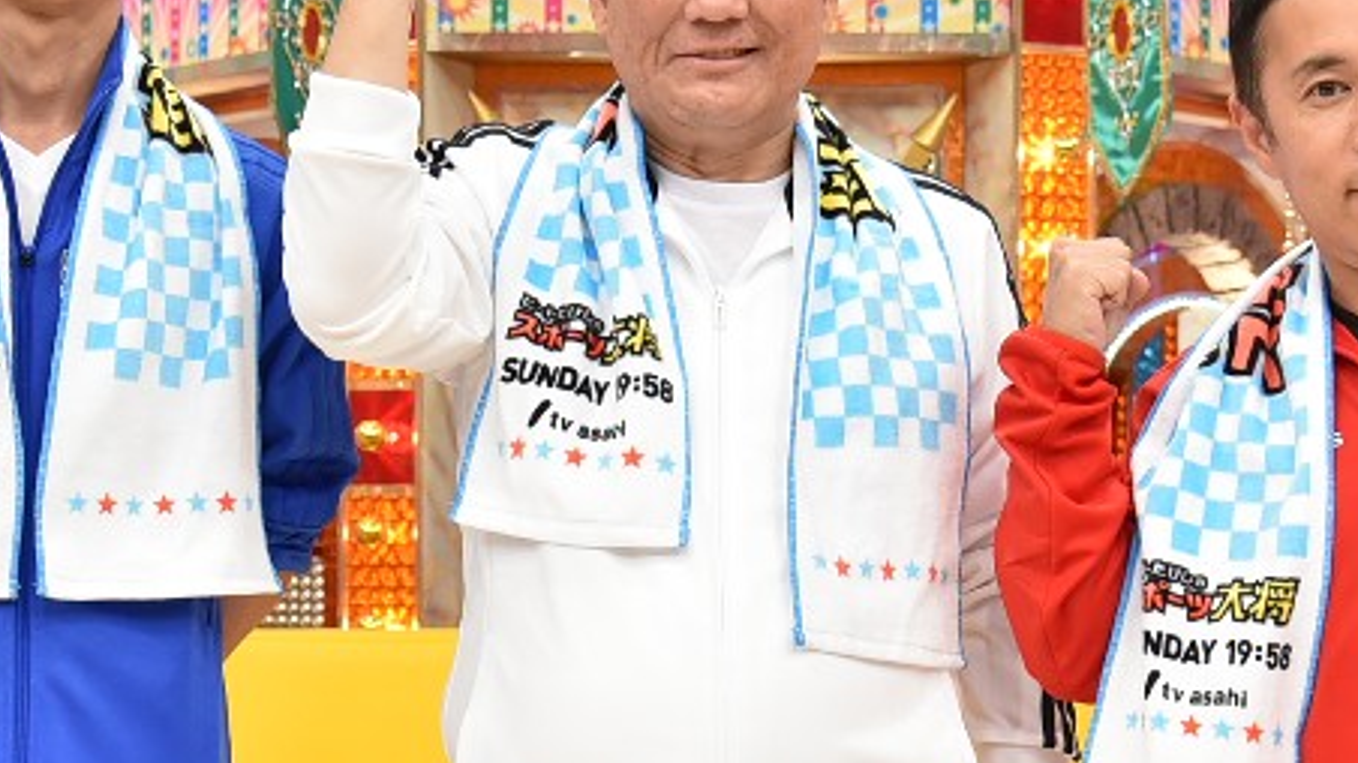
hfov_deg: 24.2
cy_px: 548
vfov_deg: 13.7
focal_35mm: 88
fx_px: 3168
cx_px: 754
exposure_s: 1/320
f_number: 5.6
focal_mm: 38
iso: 2500
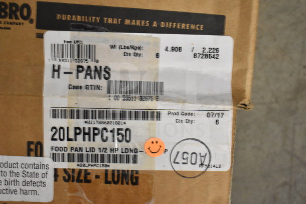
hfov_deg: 38.9
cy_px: 102
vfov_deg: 26.5
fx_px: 434
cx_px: 153
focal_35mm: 51
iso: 3200
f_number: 4.5
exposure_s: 1/50
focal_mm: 34
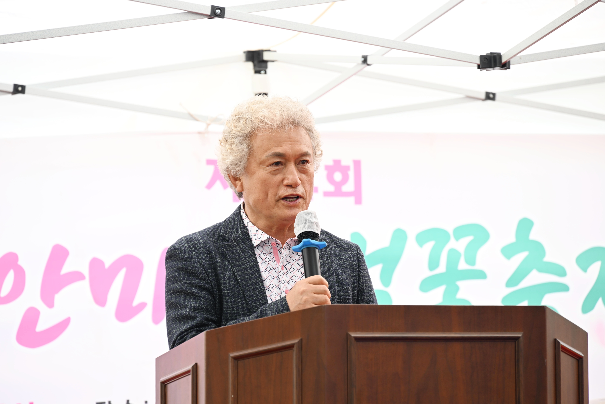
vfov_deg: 6.9
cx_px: 302
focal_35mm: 200
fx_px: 3361
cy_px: 202
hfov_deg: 10.3
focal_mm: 200
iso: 200
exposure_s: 1/100
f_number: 6.3
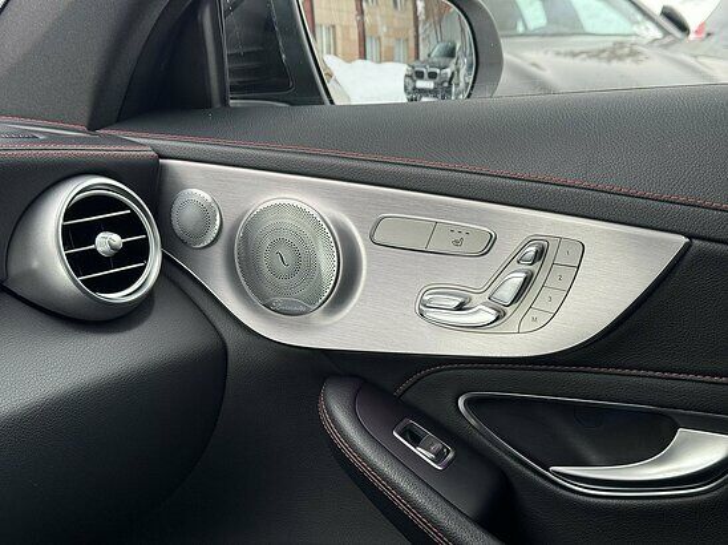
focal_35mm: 48
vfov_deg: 30.2
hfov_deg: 39.7
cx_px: 364
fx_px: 1009
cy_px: 272
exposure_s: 1/79
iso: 100
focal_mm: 6.76
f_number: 1.78
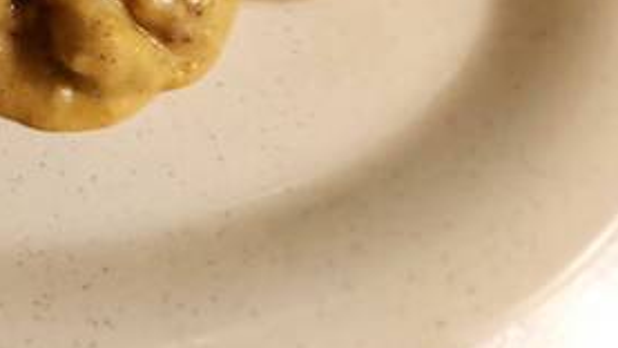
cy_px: -27
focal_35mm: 53
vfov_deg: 21.6
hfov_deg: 35.5
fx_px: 869
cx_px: 4
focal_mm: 5.4
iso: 250
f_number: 1.8
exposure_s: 1/60
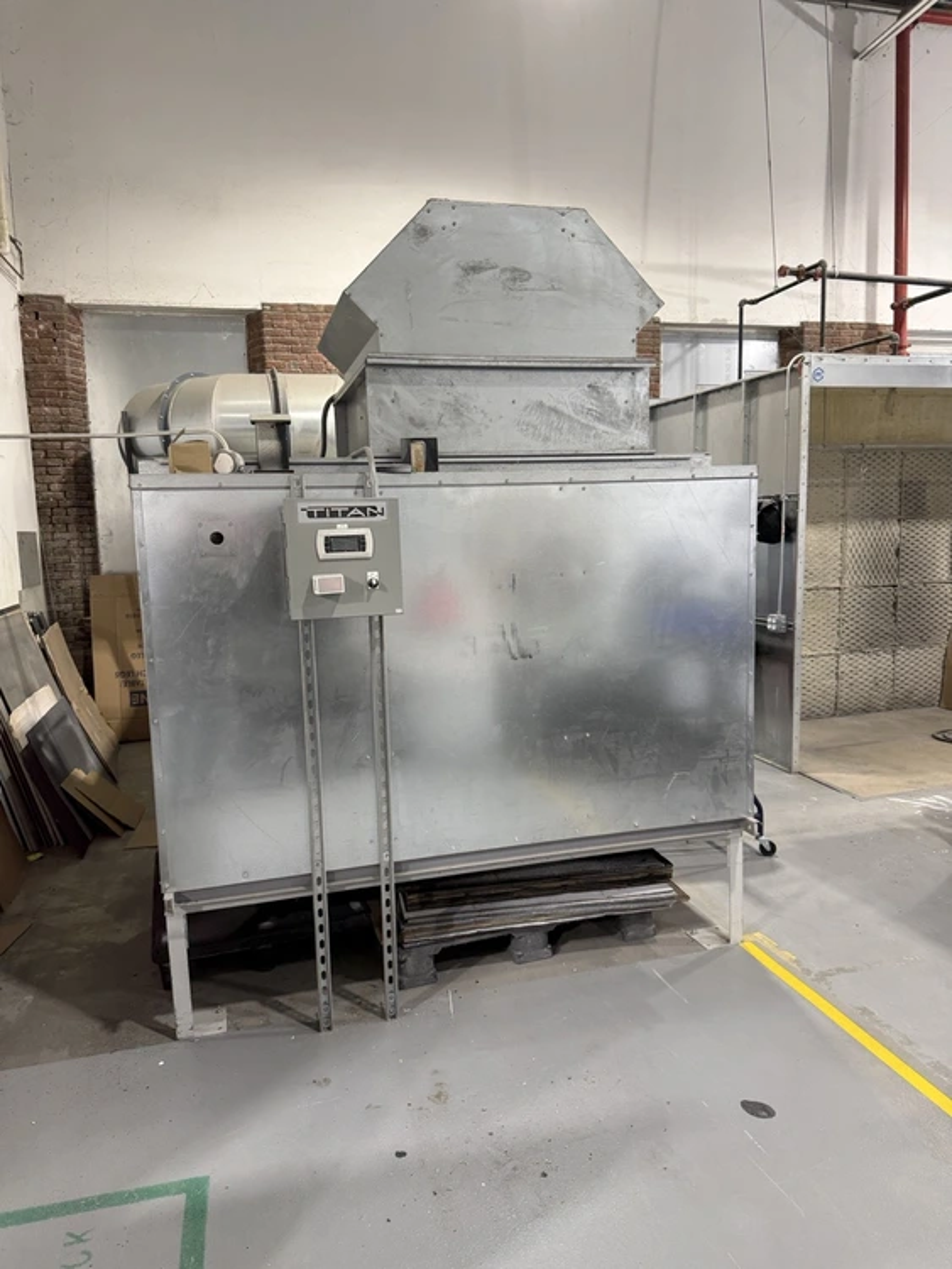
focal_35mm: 24
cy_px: 634
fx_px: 880
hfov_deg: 56.8
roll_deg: +0.5
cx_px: 476
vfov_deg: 71.6
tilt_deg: -7.3
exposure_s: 1/120
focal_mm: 6.76
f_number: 1.78
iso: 160
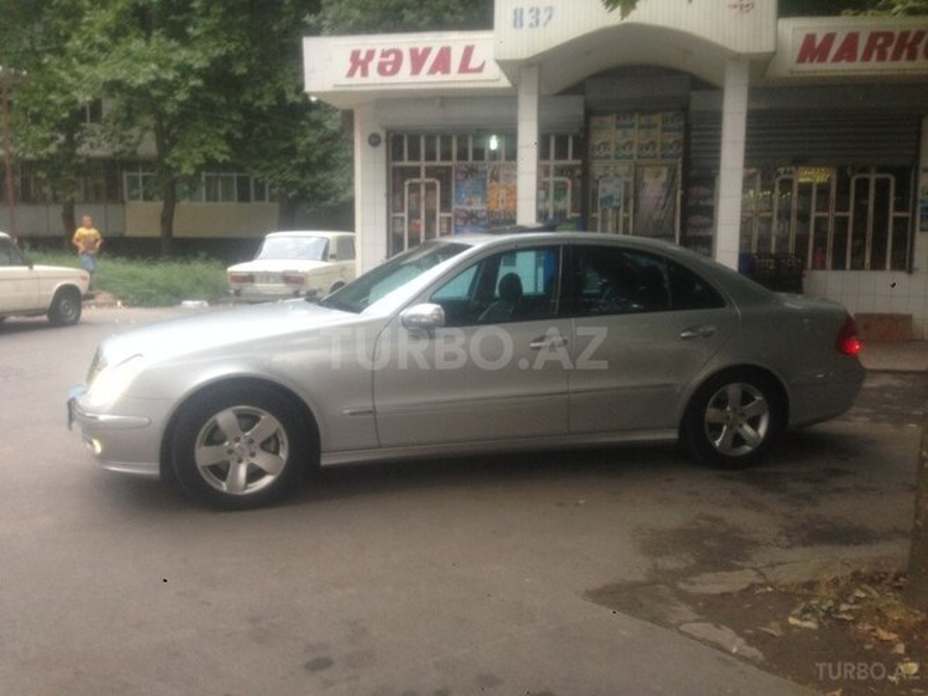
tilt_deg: -2.0
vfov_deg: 42.9
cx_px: 464
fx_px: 885
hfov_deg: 55.4
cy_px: 348
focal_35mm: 33
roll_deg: -0.4
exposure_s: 1/20
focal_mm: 4.12
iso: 100
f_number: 2.4
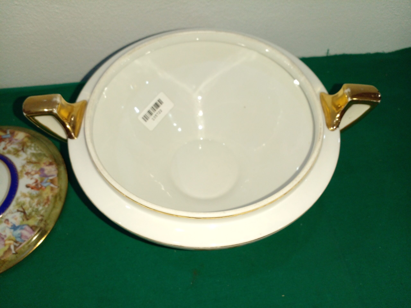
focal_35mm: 27
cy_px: 154
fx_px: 321
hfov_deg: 65.3
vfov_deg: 51.4
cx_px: 206
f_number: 1.9
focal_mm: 3.6
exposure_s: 1/50
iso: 100
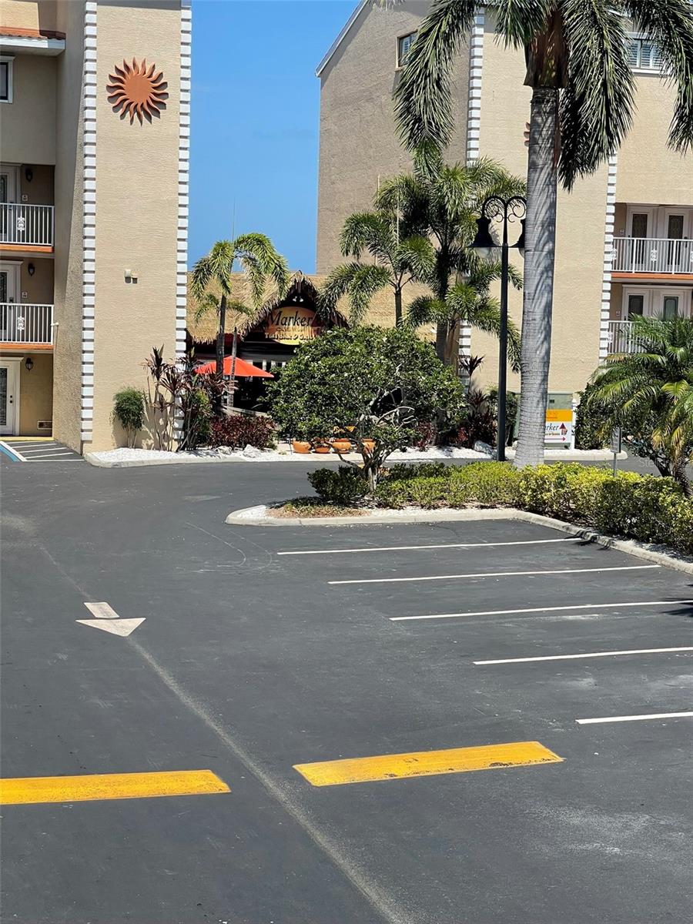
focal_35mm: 64
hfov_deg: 22.9
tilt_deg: -6.0
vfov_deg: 30.3
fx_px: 1708
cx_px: 346
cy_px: 462
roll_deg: -1.6
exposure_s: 1/1074
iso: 20
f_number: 2.2
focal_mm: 7.5
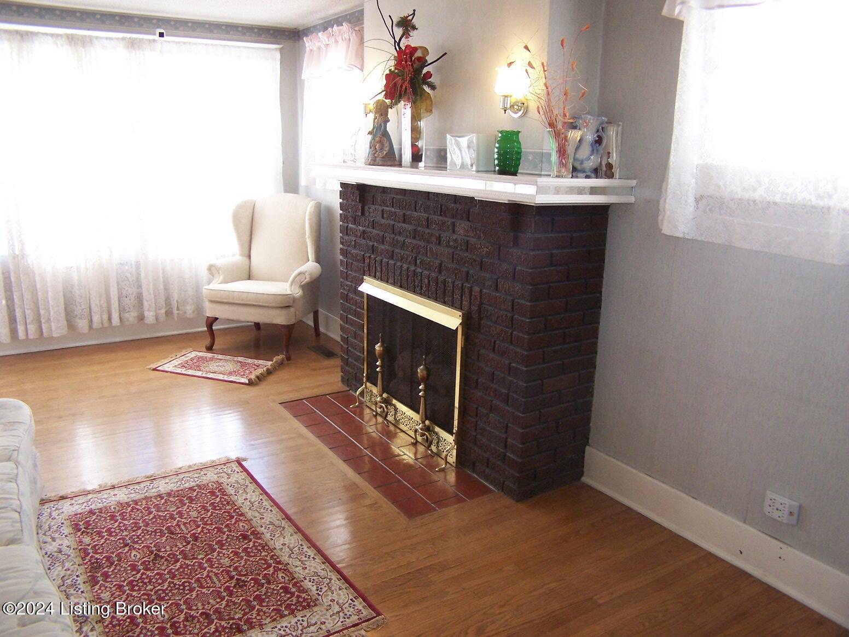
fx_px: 932
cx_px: 424
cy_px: 318
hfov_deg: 49.0
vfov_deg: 37.7
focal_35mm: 38
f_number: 2.8
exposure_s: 1/45
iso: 140
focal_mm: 6.3
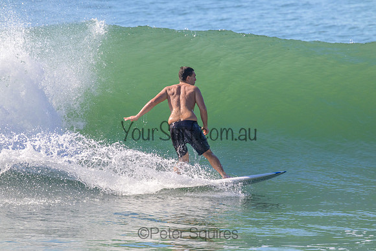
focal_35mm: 800
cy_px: 126
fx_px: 8357
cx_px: 188
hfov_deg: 2.6
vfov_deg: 1.7
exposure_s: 1/2000
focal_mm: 800
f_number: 11
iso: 1100
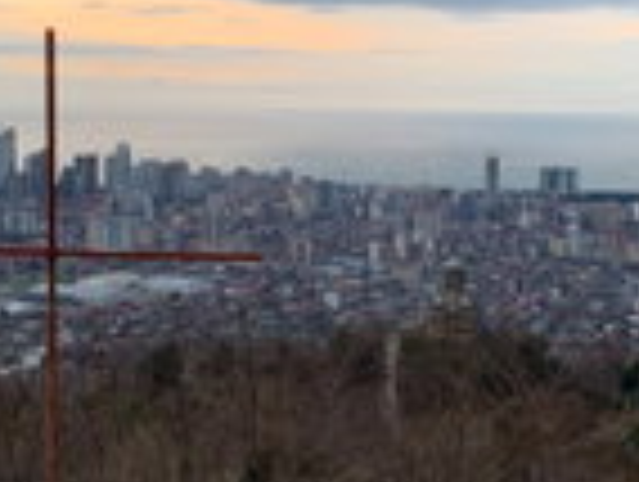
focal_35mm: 73
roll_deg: -0.6
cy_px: 185
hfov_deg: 26.4
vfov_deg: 20.2
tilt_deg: -4.1
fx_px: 1350
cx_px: 441
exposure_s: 1/125
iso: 25
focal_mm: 4.25
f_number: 1.8
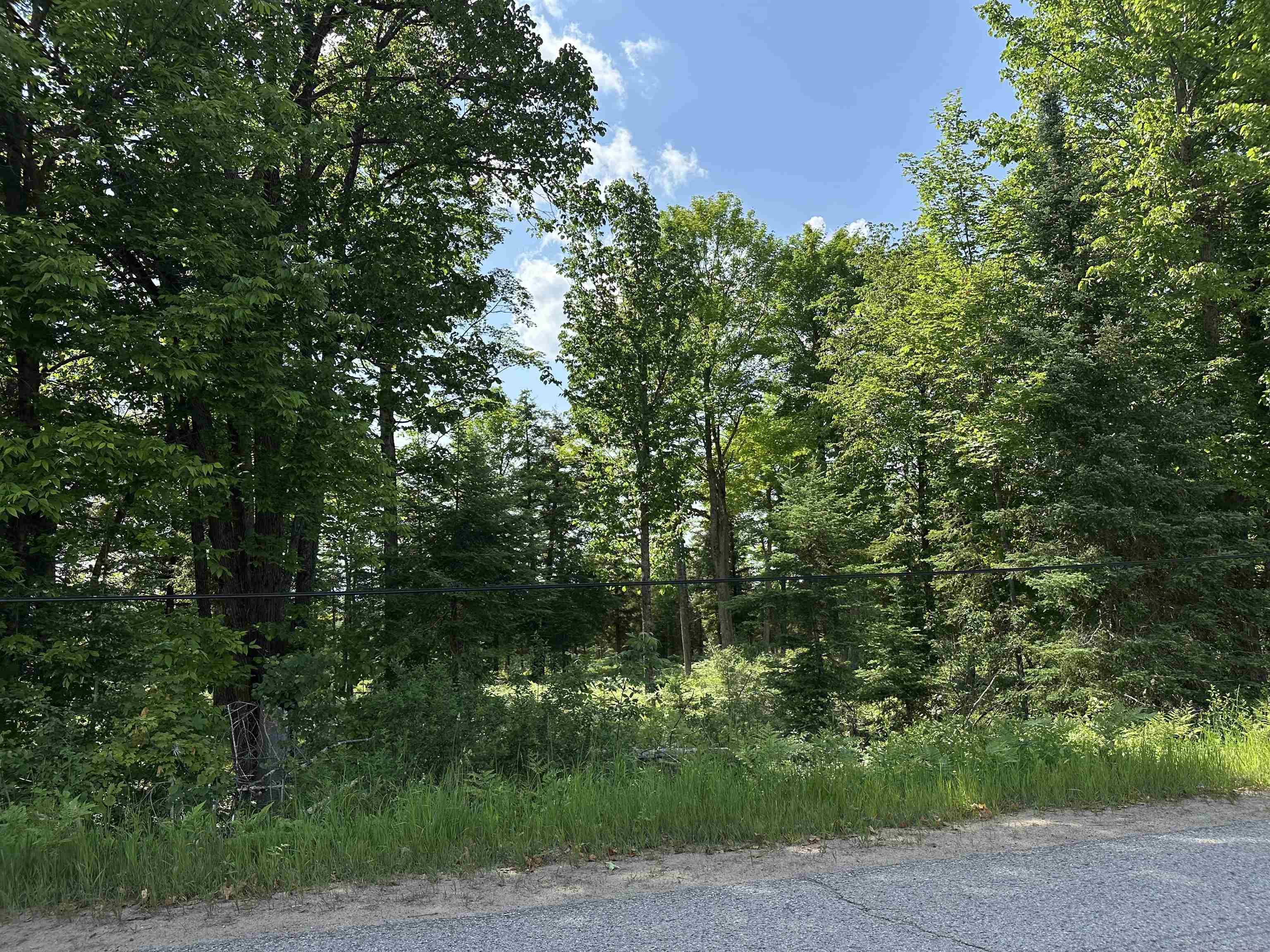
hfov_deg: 71.6
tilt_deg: +9.2
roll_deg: +2.0
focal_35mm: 24
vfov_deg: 56.8
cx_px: 635
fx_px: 881
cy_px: 476
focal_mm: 6.86
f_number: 1.78
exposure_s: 1/4762
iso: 80
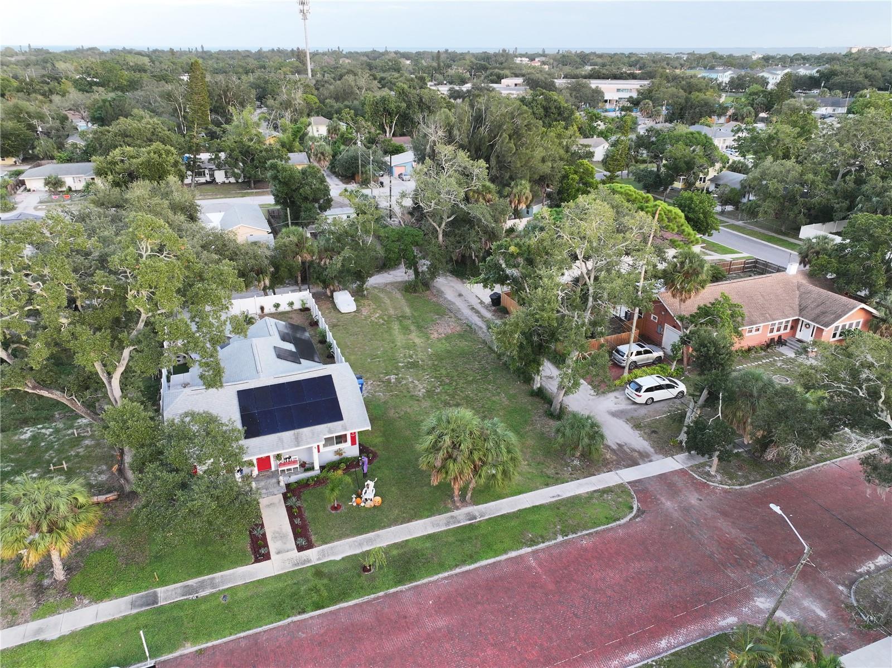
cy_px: 334
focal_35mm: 24
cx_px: 446
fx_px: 618
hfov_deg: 71.6
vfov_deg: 56.8
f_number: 2.8
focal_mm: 12.29
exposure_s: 1/160
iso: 210
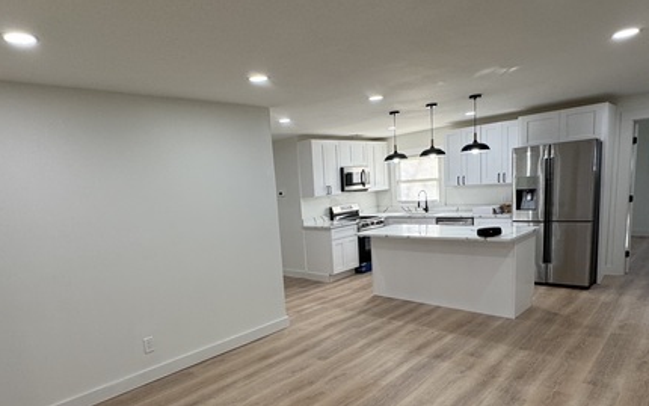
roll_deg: +4.6
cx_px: 295
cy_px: 254
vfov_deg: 52.5
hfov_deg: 77.0
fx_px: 407
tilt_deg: -10.2
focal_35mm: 23
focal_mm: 2.22
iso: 80
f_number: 2.2
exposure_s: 1/120
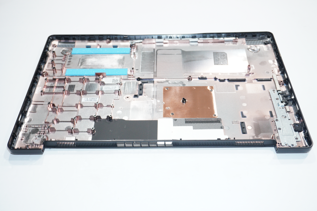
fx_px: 370
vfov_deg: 31.8
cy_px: 106
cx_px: 158
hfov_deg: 46.4
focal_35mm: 42
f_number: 5.6
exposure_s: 1/4
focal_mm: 28
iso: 640
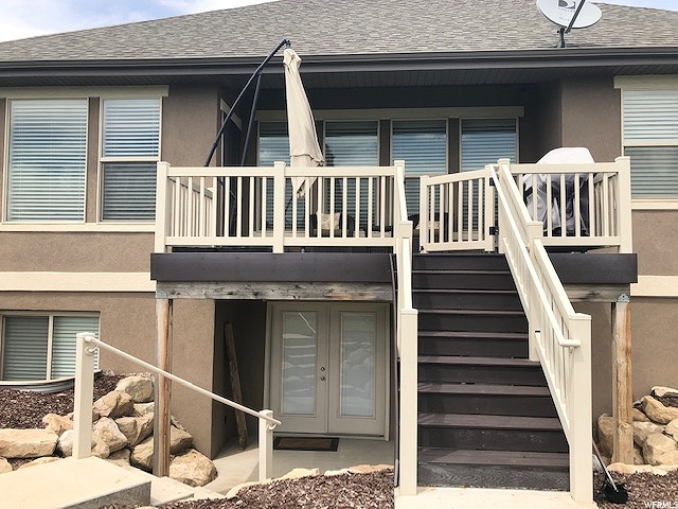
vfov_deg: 49.7
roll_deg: -0.2
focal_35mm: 28
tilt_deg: +3.6
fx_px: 548
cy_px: 254
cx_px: 339
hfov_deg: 63.4
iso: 20
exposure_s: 1/1245
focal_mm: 4
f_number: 1.8
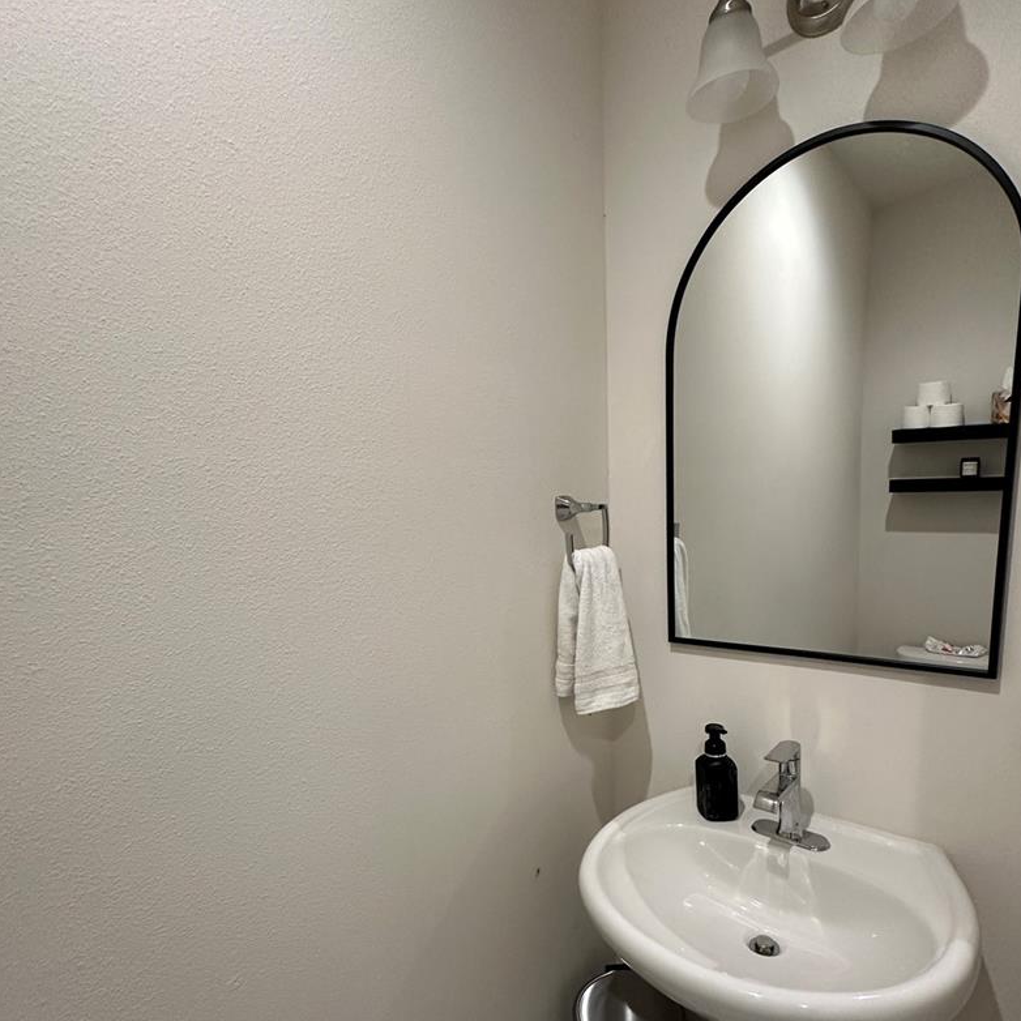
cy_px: 614
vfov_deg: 76.8
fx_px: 634
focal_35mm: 19
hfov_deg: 77.6
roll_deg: +0.9
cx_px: 542
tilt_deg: -9.1
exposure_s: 1/120
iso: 250
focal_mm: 2.22
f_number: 2.2
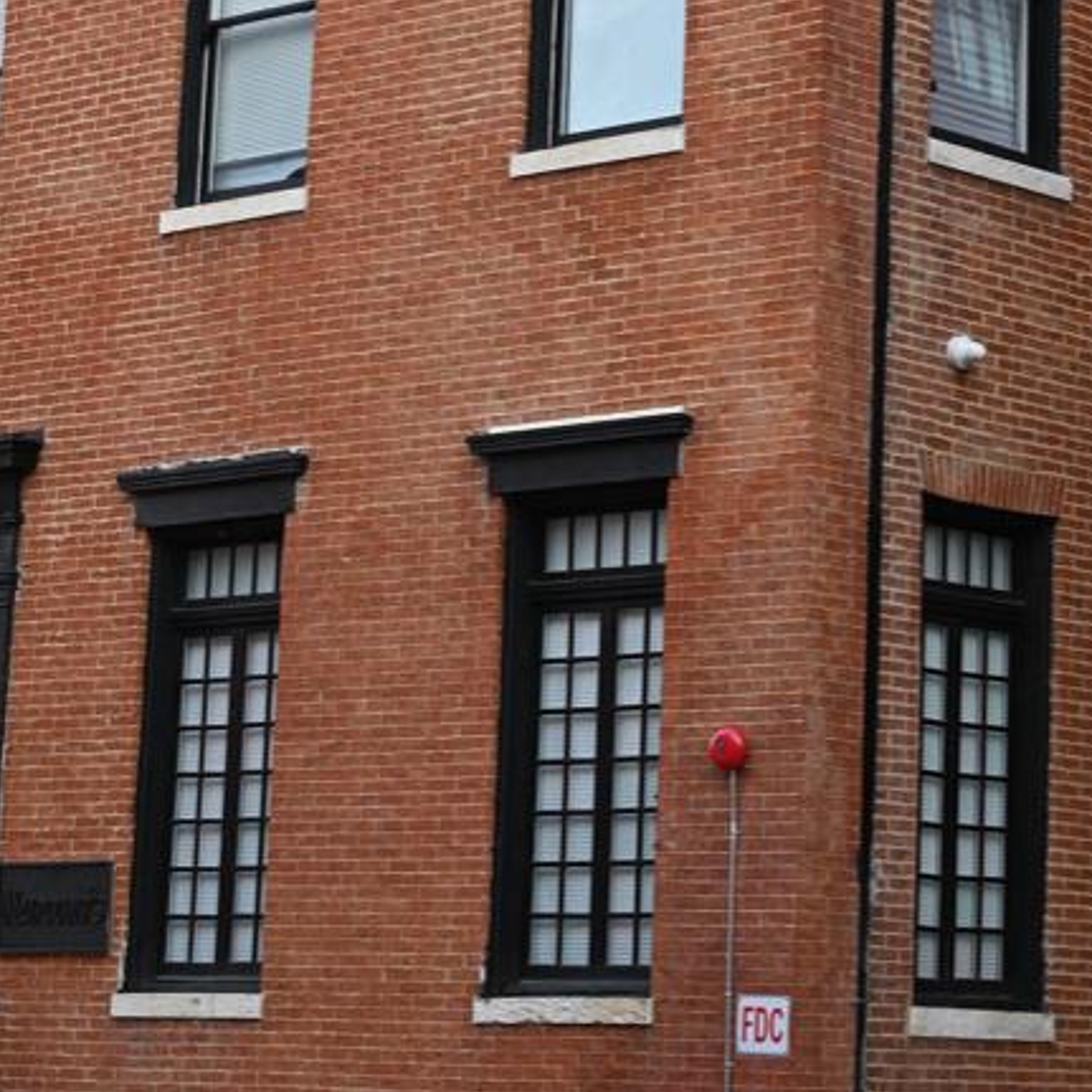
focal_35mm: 112
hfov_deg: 15.5
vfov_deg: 15.4
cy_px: 81
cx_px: 761
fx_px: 3997
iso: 100
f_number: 5
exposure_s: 1/100
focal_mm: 37
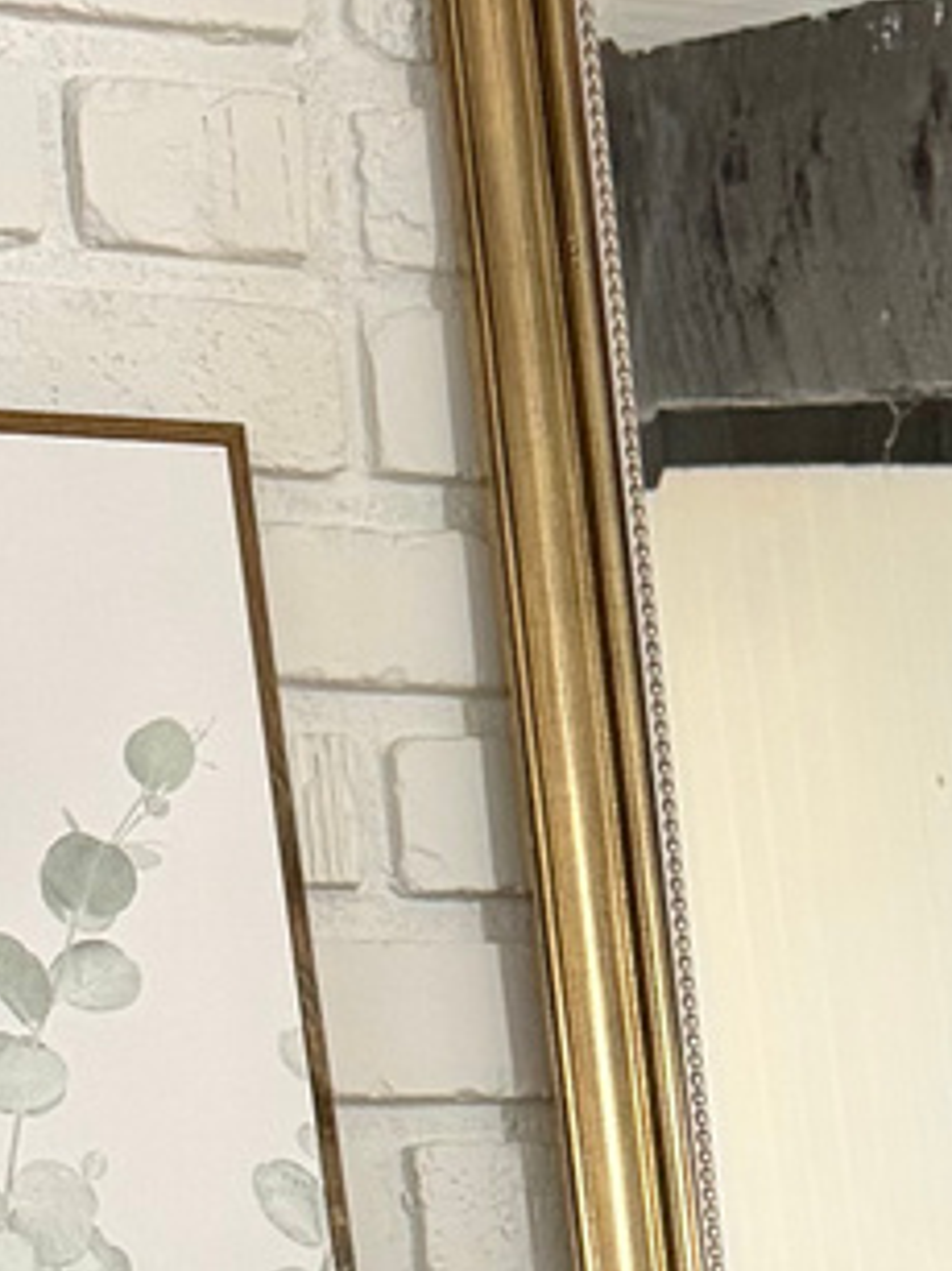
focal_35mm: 120
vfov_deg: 13.8
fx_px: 4403
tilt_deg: -11.6
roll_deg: +4.1
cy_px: 2604
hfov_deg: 12.1
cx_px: 1126
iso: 320
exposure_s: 1/60
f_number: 1.78
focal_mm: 6.76
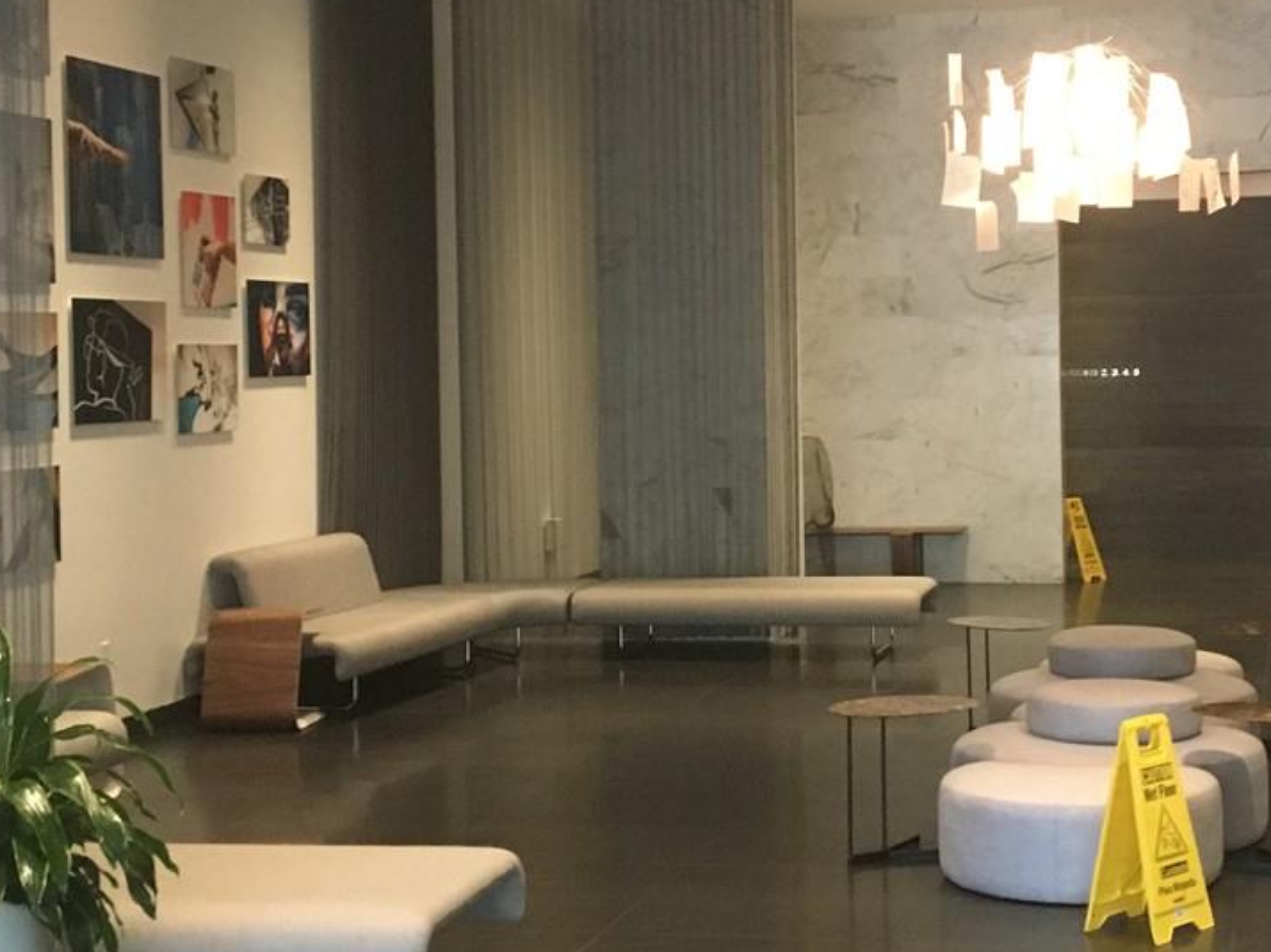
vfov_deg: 22.5
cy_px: 359
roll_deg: -0.4
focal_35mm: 65
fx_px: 2386
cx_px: 805
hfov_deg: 29.7
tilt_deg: -0.3
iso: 200
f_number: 2.2
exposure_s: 1/30
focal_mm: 4.15
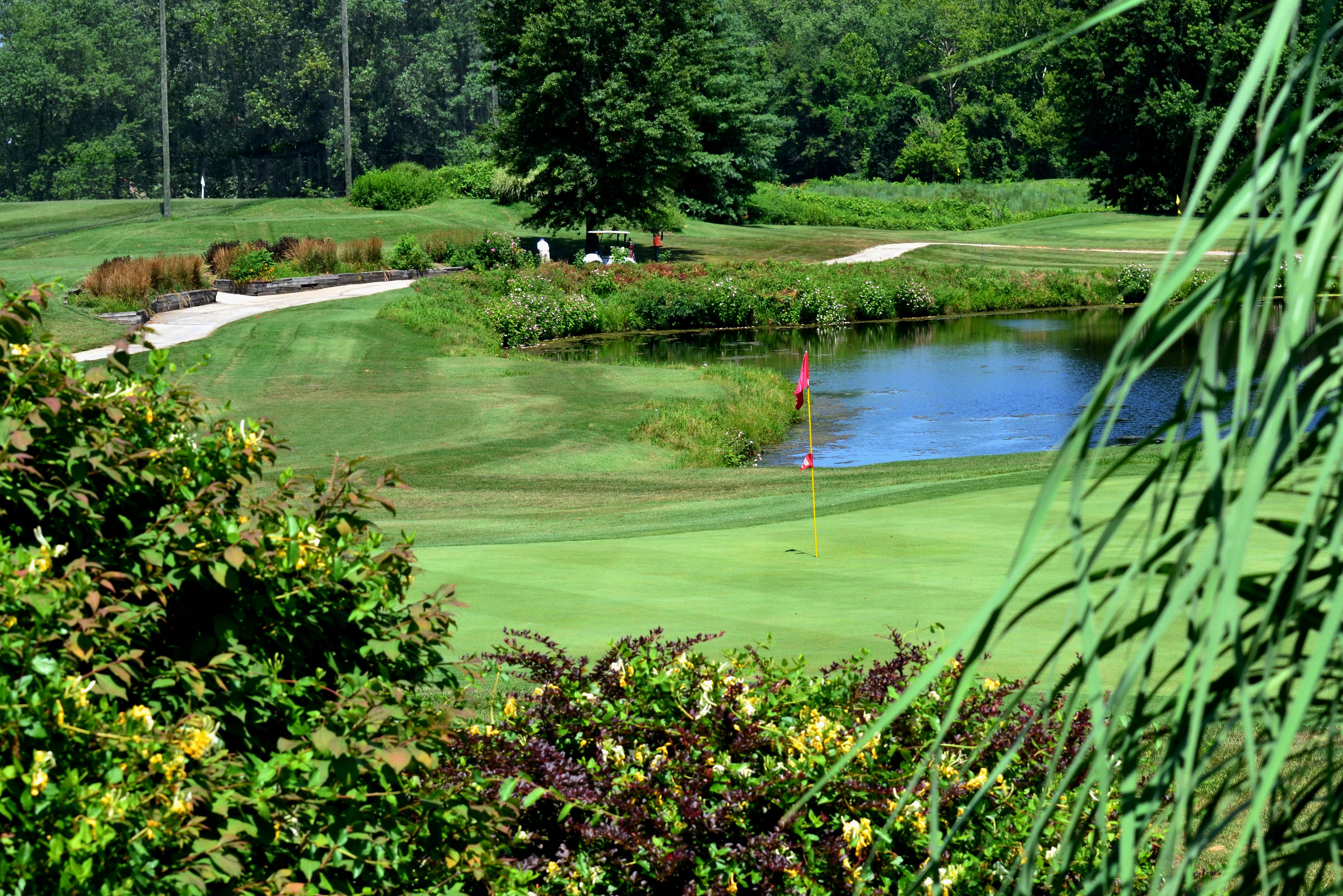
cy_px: 448
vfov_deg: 13.0
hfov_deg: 19.5
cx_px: 672
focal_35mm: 105
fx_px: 3917
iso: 400
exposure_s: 1/400
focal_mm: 70
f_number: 11
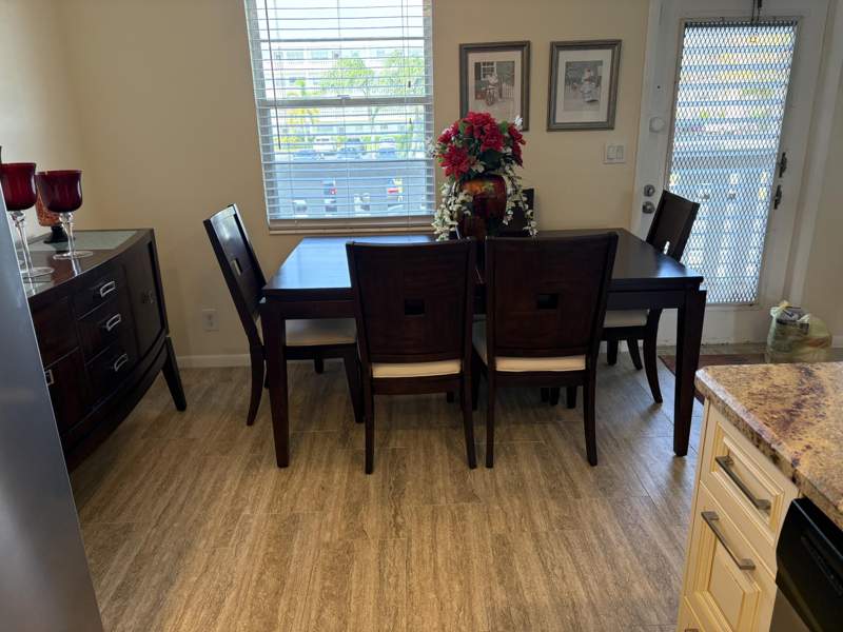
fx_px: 633
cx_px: 422
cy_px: 316
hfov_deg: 67.3
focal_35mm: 26
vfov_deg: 53.1
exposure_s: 1/120
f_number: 1.6
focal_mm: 5.96
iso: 125
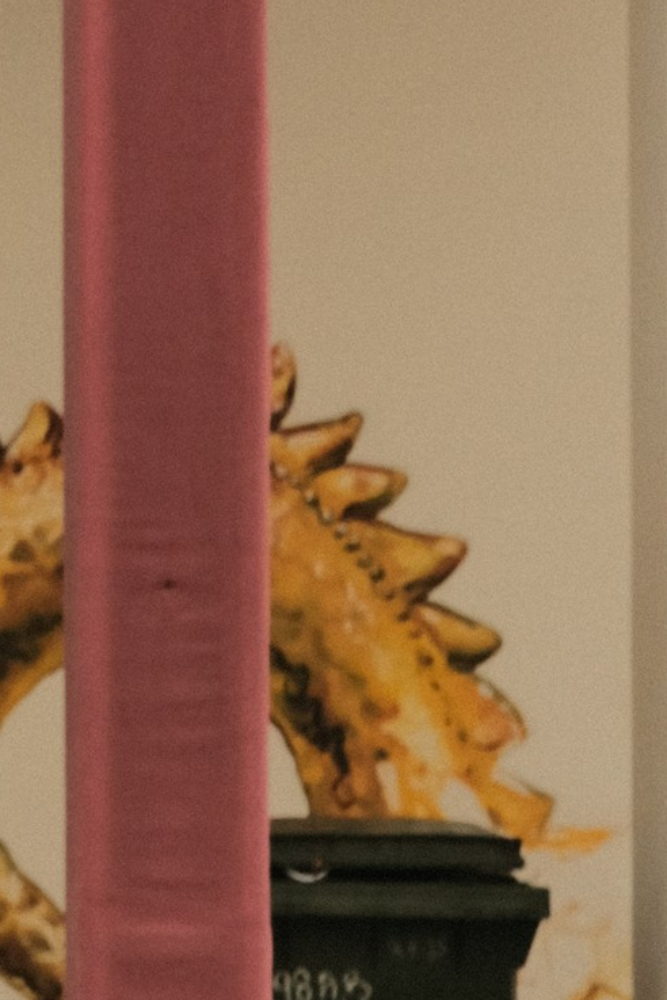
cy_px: -49
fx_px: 12144
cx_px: -434
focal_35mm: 437
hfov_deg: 3.1
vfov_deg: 4.7
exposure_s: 1/1000
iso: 800
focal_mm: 56
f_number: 4
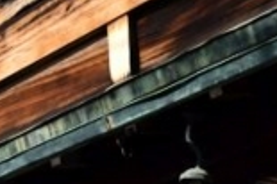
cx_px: -132
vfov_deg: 7.9
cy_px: 280
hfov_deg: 11.6
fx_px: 1307
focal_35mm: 170
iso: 100
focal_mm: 22
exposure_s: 1/400
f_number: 5.6
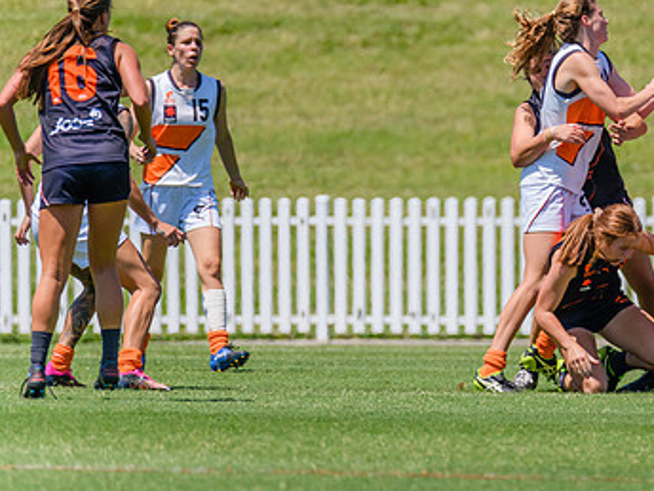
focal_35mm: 1073
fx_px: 20272
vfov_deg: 1.4
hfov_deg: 1.8
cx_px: 577
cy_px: 132
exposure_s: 1/2000
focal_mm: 600
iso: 800
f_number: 10
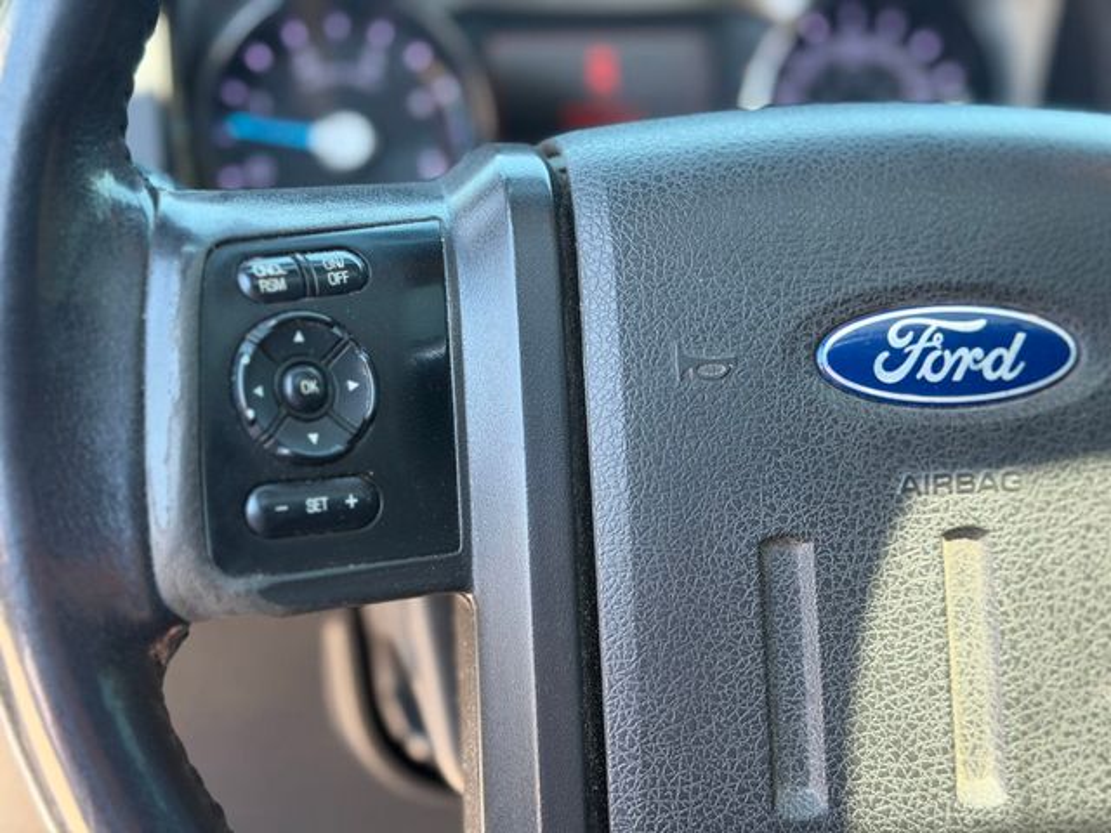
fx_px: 1541
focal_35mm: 48
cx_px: 556
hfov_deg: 39.7
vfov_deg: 30.3
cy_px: 416
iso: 64
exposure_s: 1/144
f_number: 1.78
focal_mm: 6.76
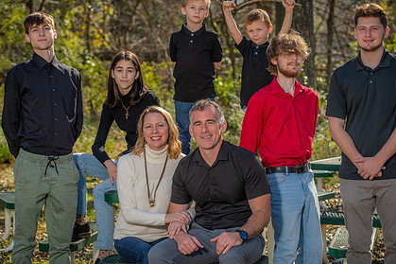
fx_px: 1067
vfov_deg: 14.1
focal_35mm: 97
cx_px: 206
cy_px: 146
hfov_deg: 21.0
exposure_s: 1/250
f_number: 4
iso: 50
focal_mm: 70
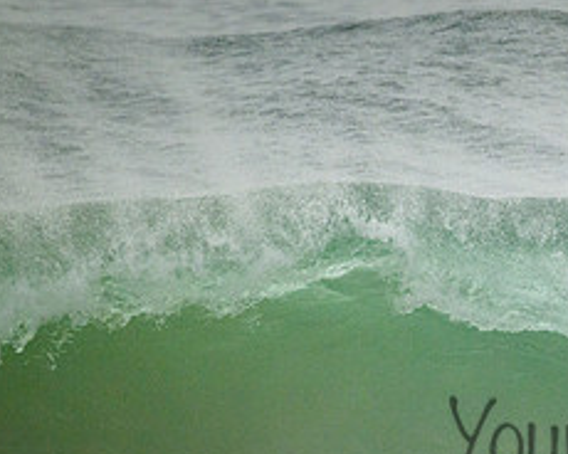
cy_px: 413
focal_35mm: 1896
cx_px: 704
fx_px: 31873
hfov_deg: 1.0
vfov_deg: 0.8
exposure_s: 1/2500
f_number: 11
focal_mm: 800
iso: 1600
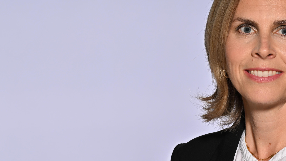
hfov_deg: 4.7
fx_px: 3511
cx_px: 261
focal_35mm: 463
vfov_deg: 2.6
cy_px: 86
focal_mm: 240
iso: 200
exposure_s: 1/160
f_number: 10
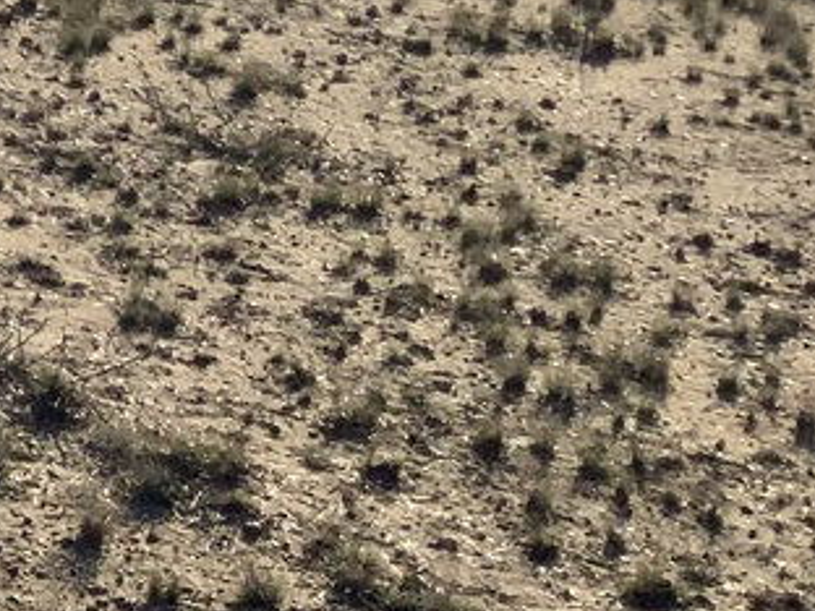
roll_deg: +0.7
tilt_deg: +5.2
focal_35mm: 134
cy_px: -668
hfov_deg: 12.7
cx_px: -857
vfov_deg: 10.1
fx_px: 3155
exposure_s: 1/4405
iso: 20
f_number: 1.8
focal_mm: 3
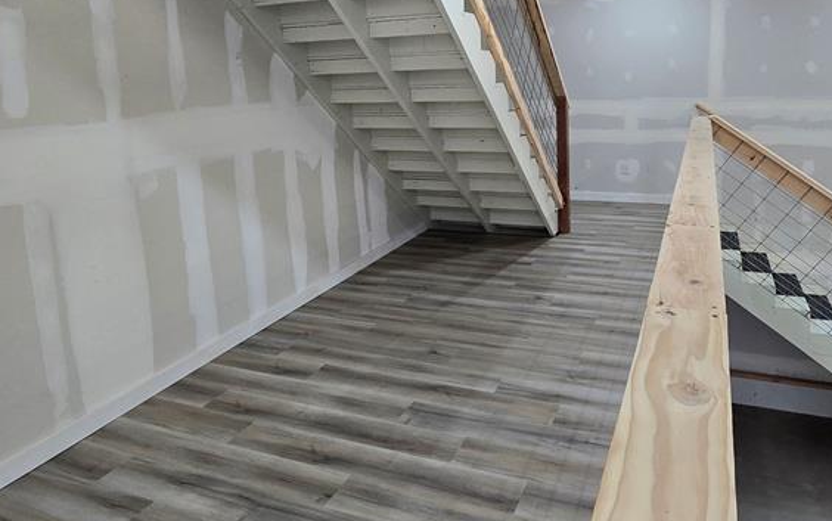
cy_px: 154
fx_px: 567
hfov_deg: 72.5
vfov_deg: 48.1
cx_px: 437
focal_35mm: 25
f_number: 2.2
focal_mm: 2.2
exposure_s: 1/60
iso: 160
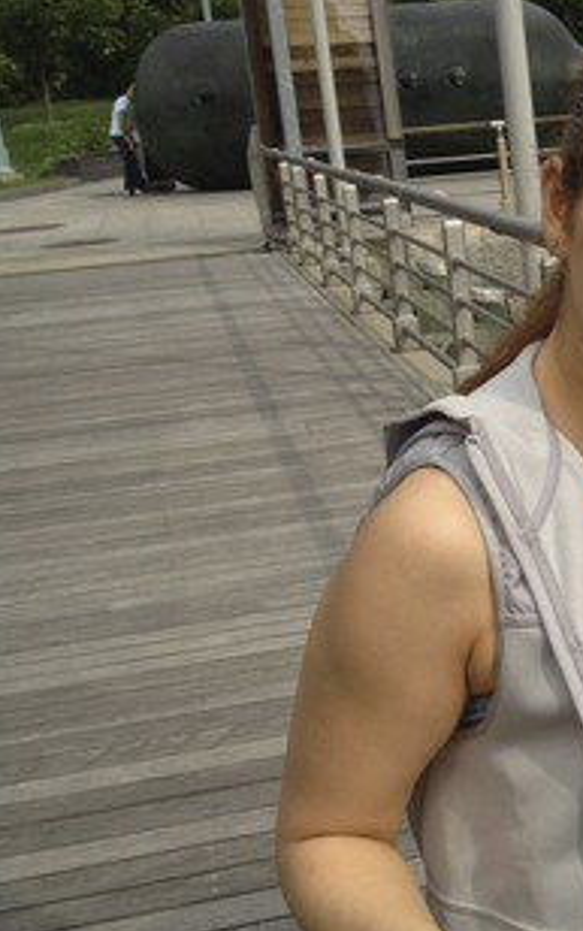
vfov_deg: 26.8
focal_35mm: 77
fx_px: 1954
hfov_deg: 16.2
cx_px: 716
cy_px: 478
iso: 64
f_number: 2.4
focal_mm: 4.28
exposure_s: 1/1577
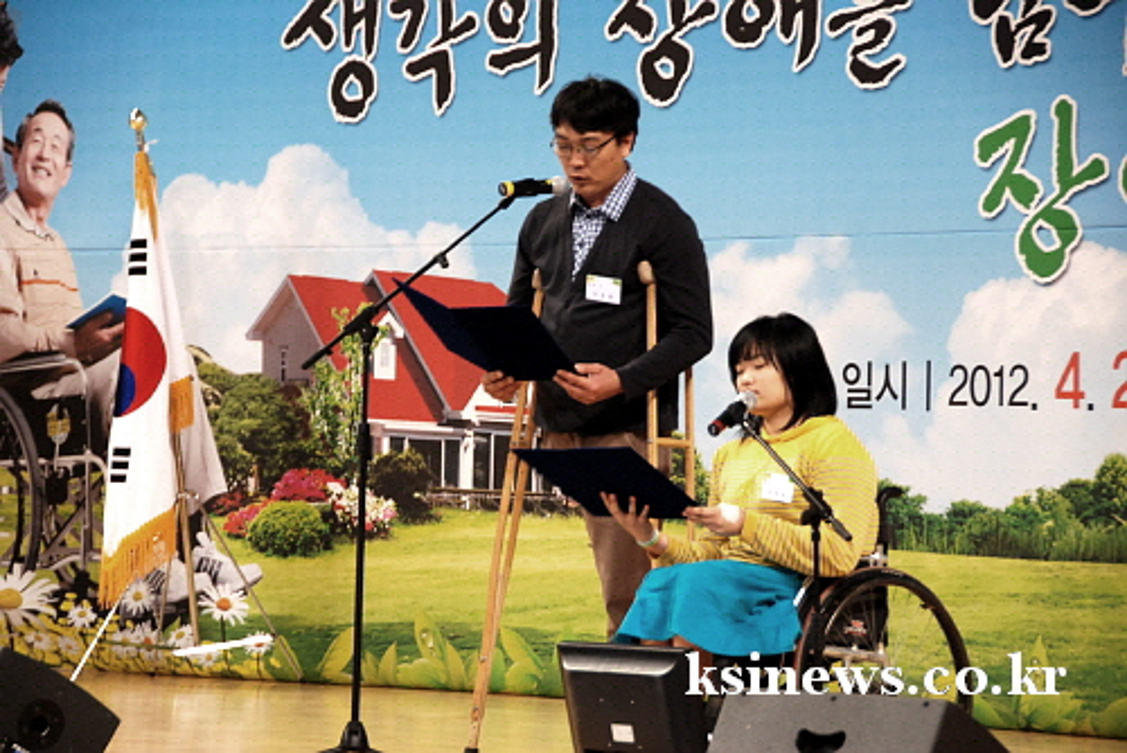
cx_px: 564
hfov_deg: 13.0
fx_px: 4933
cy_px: 376
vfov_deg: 8.7
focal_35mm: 158
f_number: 5.6
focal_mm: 105
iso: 800
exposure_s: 1/40
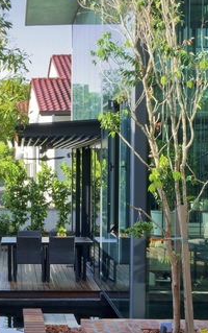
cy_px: 327
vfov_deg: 28.8
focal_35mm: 67
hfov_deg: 18.8
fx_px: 606
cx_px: -9
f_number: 11
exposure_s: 1/20
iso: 160
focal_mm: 13.8
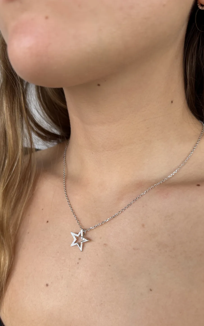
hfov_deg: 44.5
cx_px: 103
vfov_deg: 66.3
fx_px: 249
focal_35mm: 28
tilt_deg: -10.5
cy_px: 178
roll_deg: +0.2
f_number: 1.78
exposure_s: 1/121
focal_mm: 6.76
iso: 125
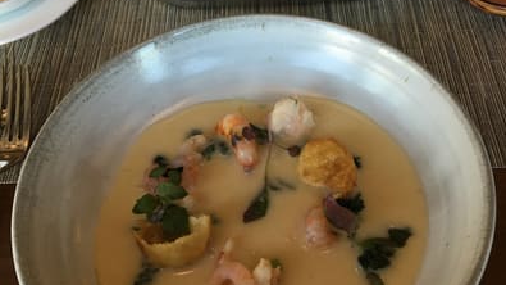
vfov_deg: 36.6
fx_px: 429
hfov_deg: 61.0
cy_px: 153
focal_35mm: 32
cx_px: 255
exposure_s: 1/15
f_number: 2.2
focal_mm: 4.15
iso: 25
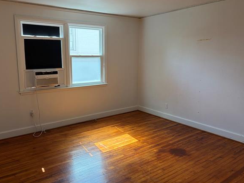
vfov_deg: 48.2
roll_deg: +0.3
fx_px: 204
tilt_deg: -9.9
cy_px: 87
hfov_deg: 61.6
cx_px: 111
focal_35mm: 29
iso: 50
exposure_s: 1/125
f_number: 1.6
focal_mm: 5.96
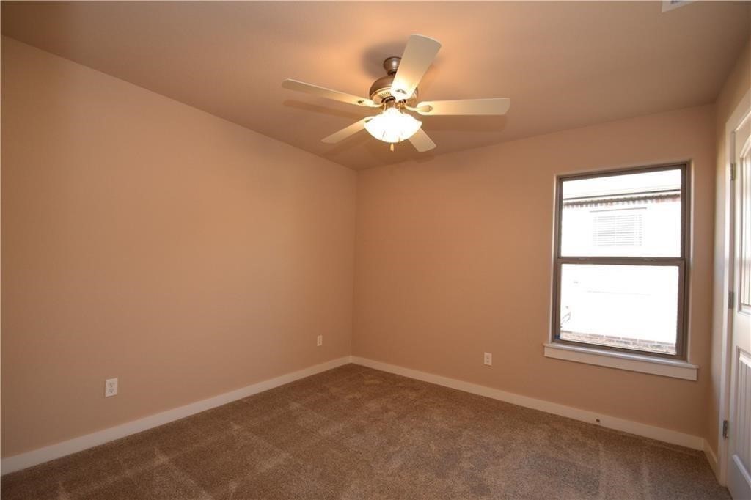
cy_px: 250
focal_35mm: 15
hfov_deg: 100.4
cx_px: 376
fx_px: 313
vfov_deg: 77.3
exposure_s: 1/125
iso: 800
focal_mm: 10
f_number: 5.6
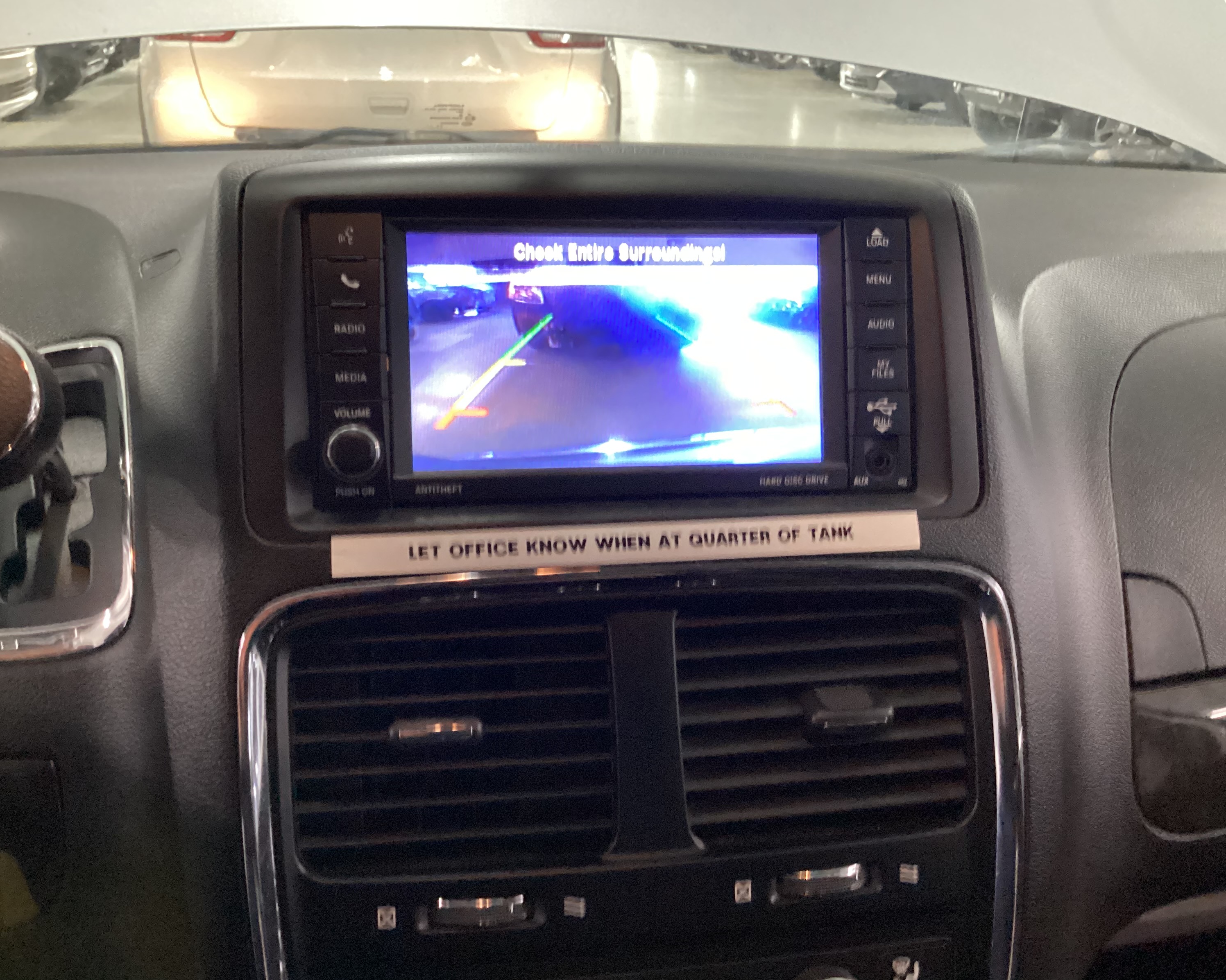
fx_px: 1197
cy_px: 497
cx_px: 584
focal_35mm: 33
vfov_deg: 44.5
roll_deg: -2.0
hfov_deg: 54.2
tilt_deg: -25.3
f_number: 2.4
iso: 400
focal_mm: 3.3
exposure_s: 1/30
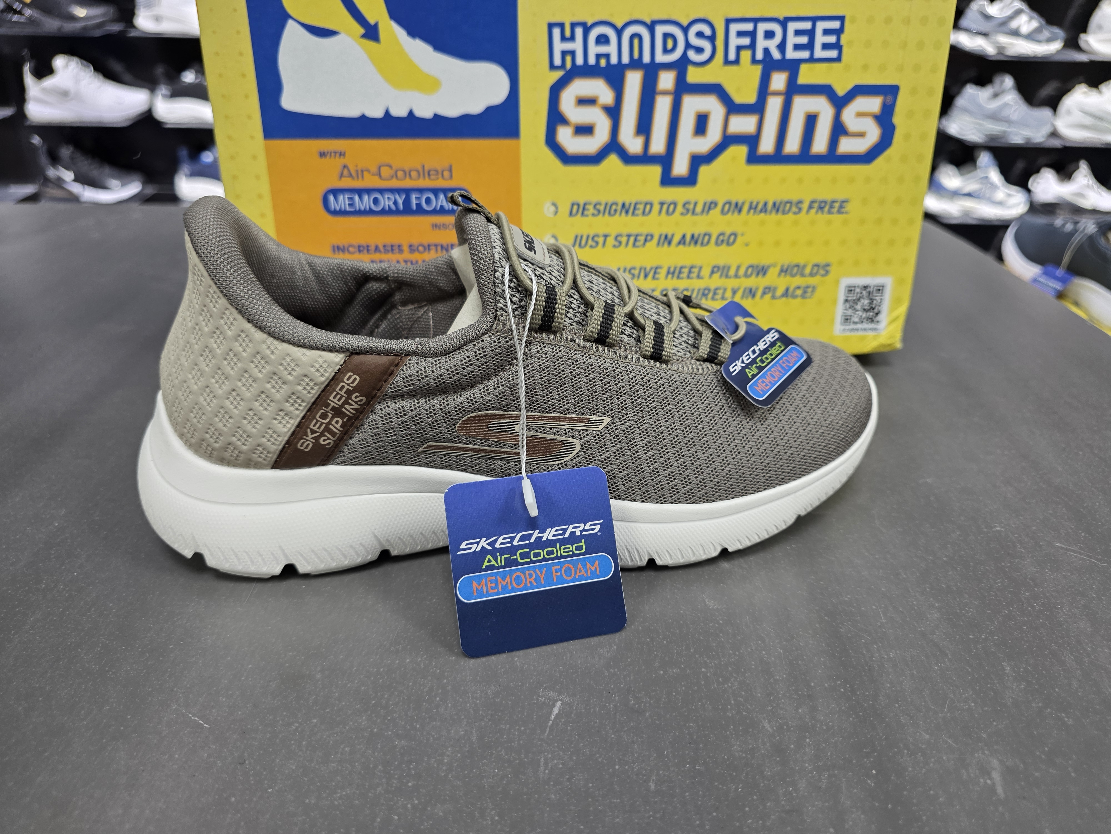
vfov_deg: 58.9
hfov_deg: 73.9
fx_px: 738
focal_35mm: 23
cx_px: 556
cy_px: 417
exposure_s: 1/100
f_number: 1.7
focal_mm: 6.3
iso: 160
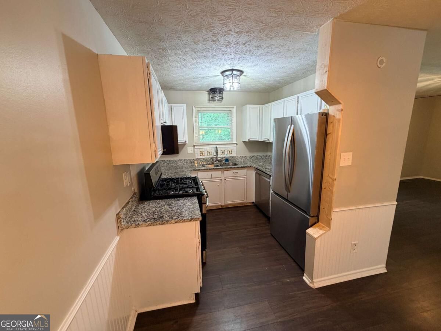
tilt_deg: -10.4
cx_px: 220
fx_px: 178
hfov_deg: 102.1
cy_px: 166
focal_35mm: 14
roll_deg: +1.2
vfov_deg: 85.7
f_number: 2.2
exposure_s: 1/60
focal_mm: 2.22
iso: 200
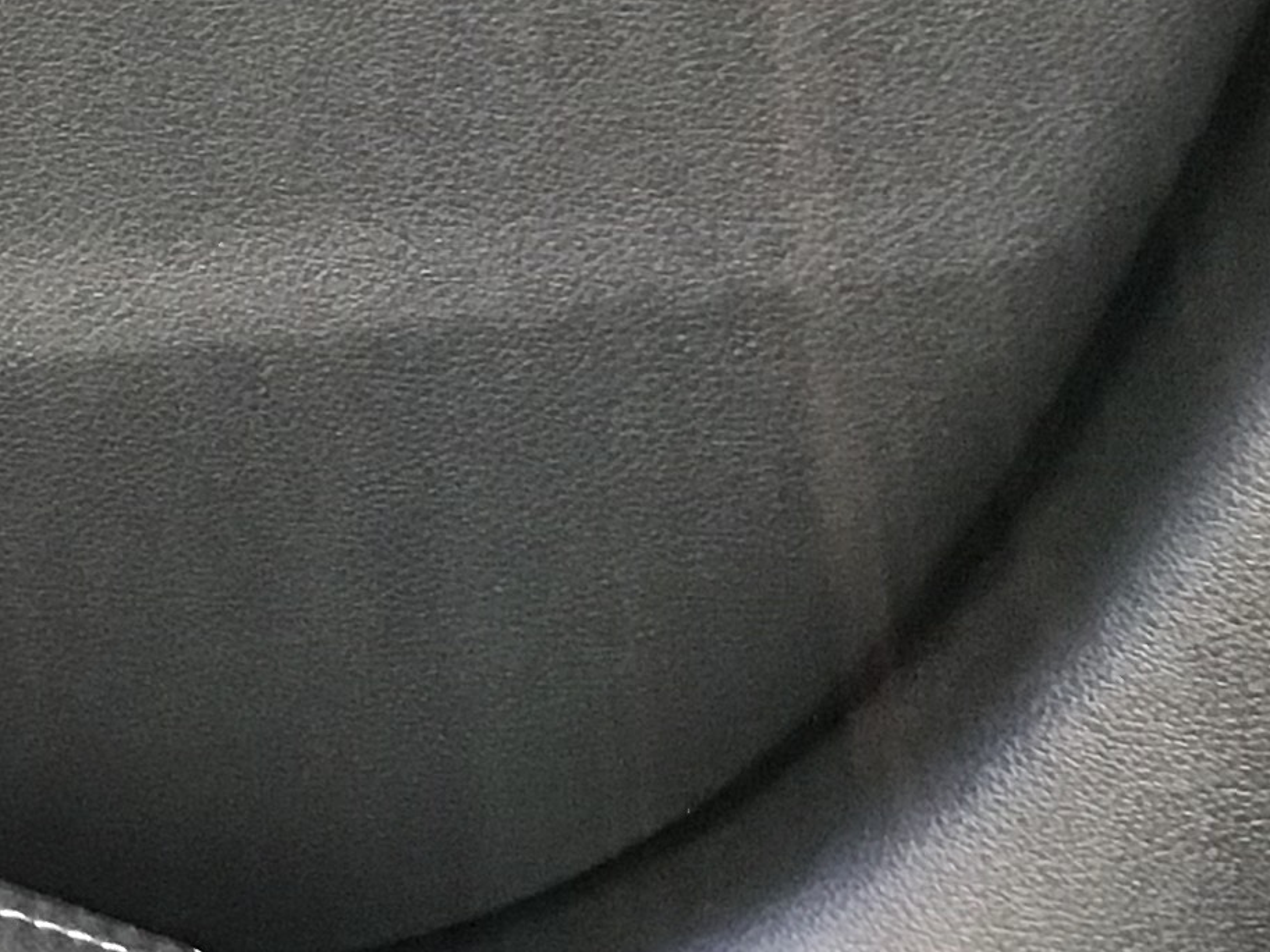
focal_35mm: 111
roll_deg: +3.2
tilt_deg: -19.7
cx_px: -947
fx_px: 4072
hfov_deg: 15.5
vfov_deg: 13.0
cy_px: -195
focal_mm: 3.3
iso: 125
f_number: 2.4
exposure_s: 1/30
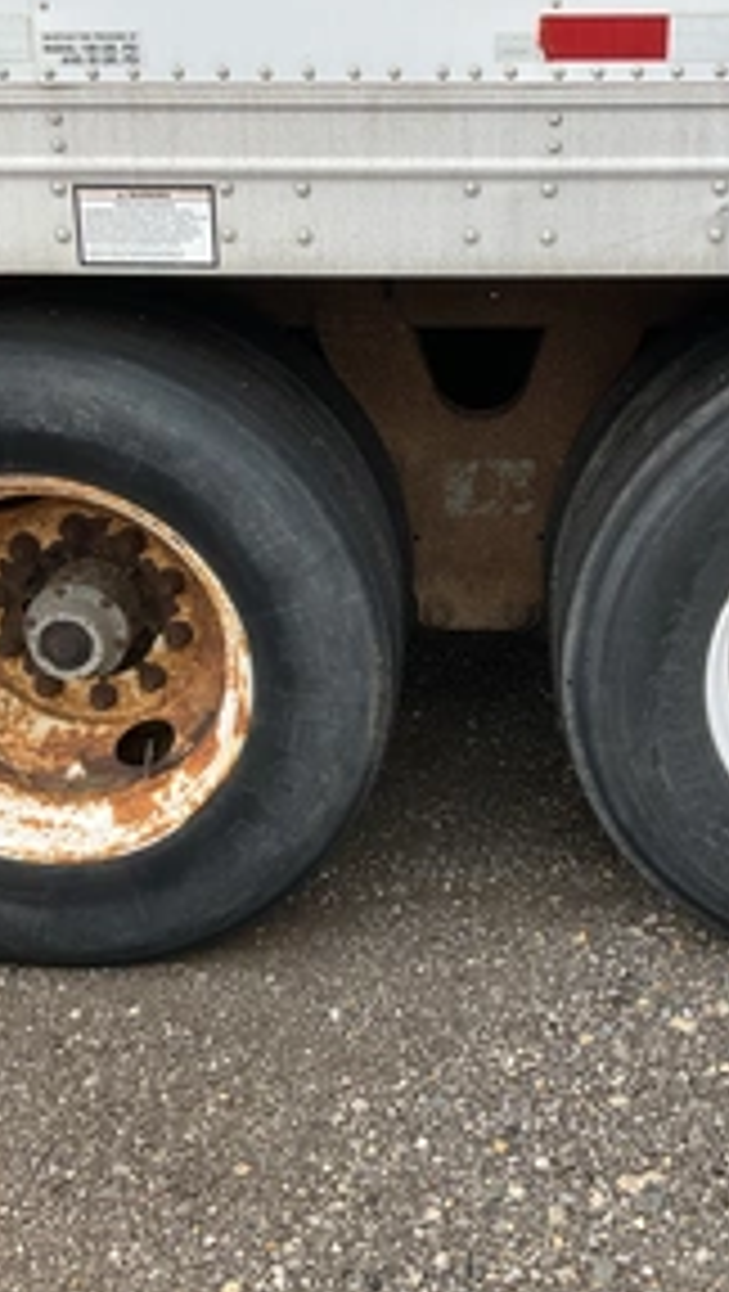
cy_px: 630
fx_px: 1508
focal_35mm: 44
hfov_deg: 27.1
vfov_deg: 46.4
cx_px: 454
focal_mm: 3
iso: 25
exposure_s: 1/657
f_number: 1.8
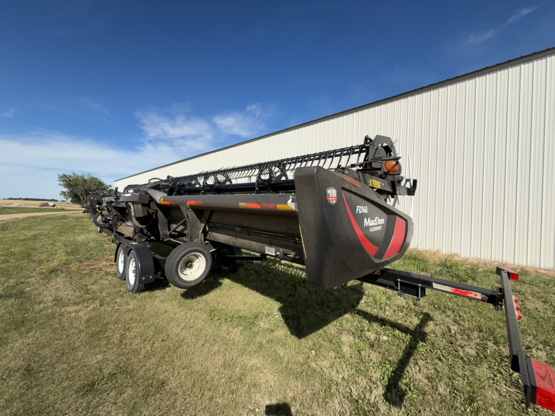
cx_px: 278
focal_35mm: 14
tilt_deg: +1.2
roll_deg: -0.8
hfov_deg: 102.1
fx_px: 224
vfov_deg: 85.7
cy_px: 208
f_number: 2.2
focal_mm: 2.22
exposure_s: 1/1377
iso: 20
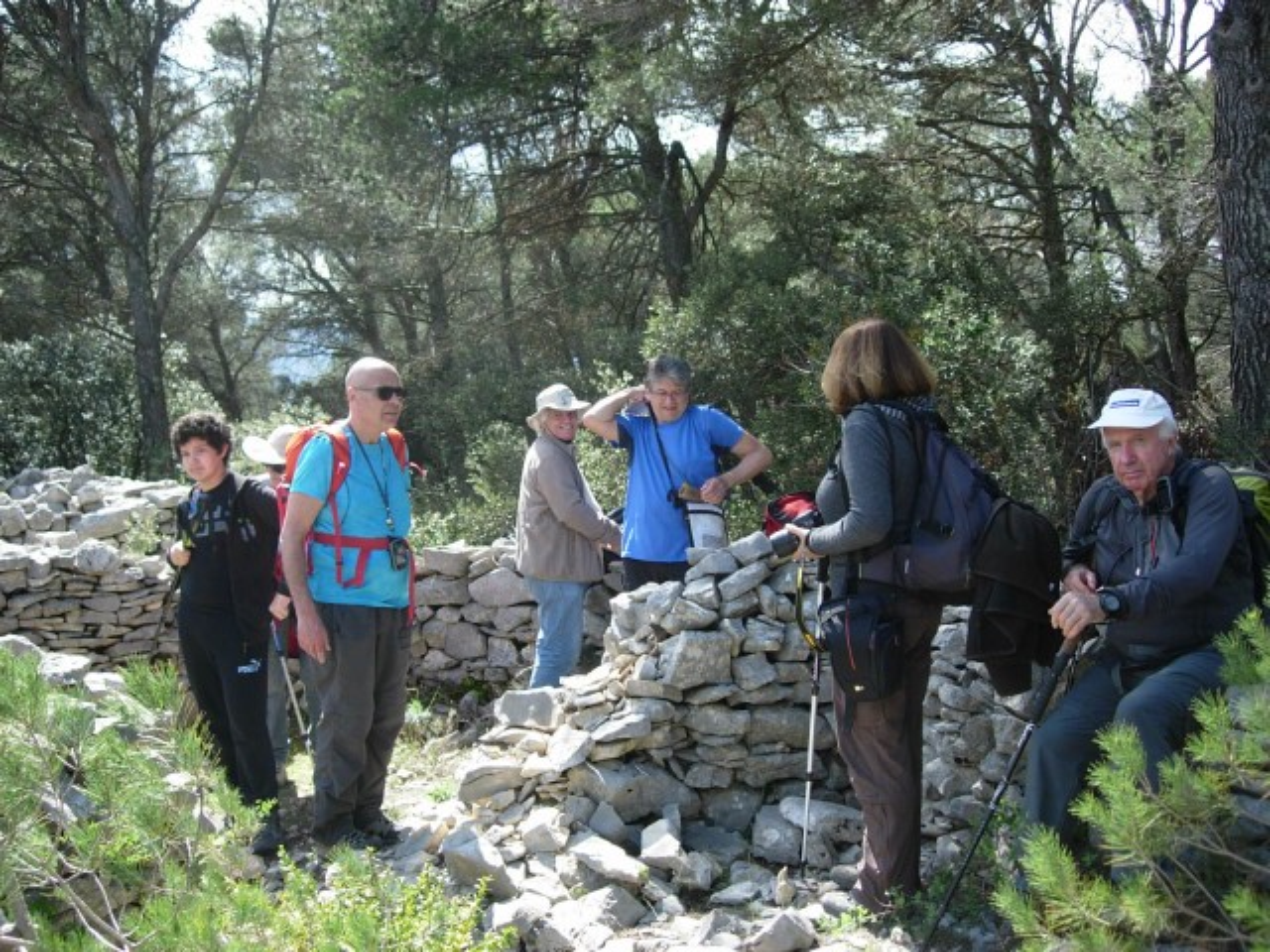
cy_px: 476
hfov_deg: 49.0
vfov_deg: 37.7
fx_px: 1394
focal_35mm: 38
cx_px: 635
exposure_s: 1/352
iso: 64
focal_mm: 7.8
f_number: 2.8
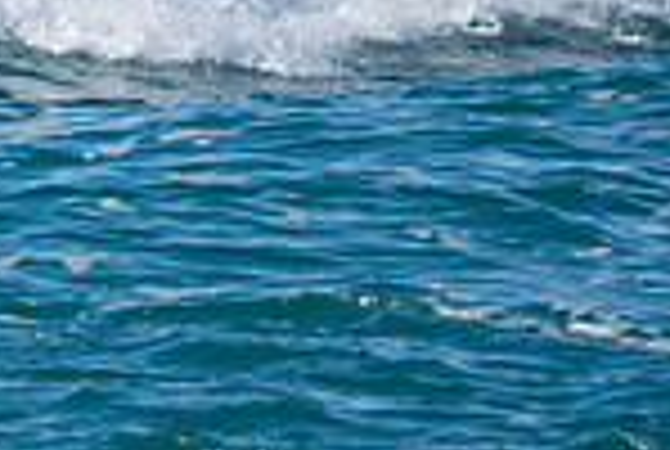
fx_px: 54285
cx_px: -387
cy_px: -187
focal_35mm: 2911
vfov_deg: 0.5
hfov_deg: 0.7
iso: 280
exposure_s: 1/1250
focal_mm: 500
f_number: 5.6
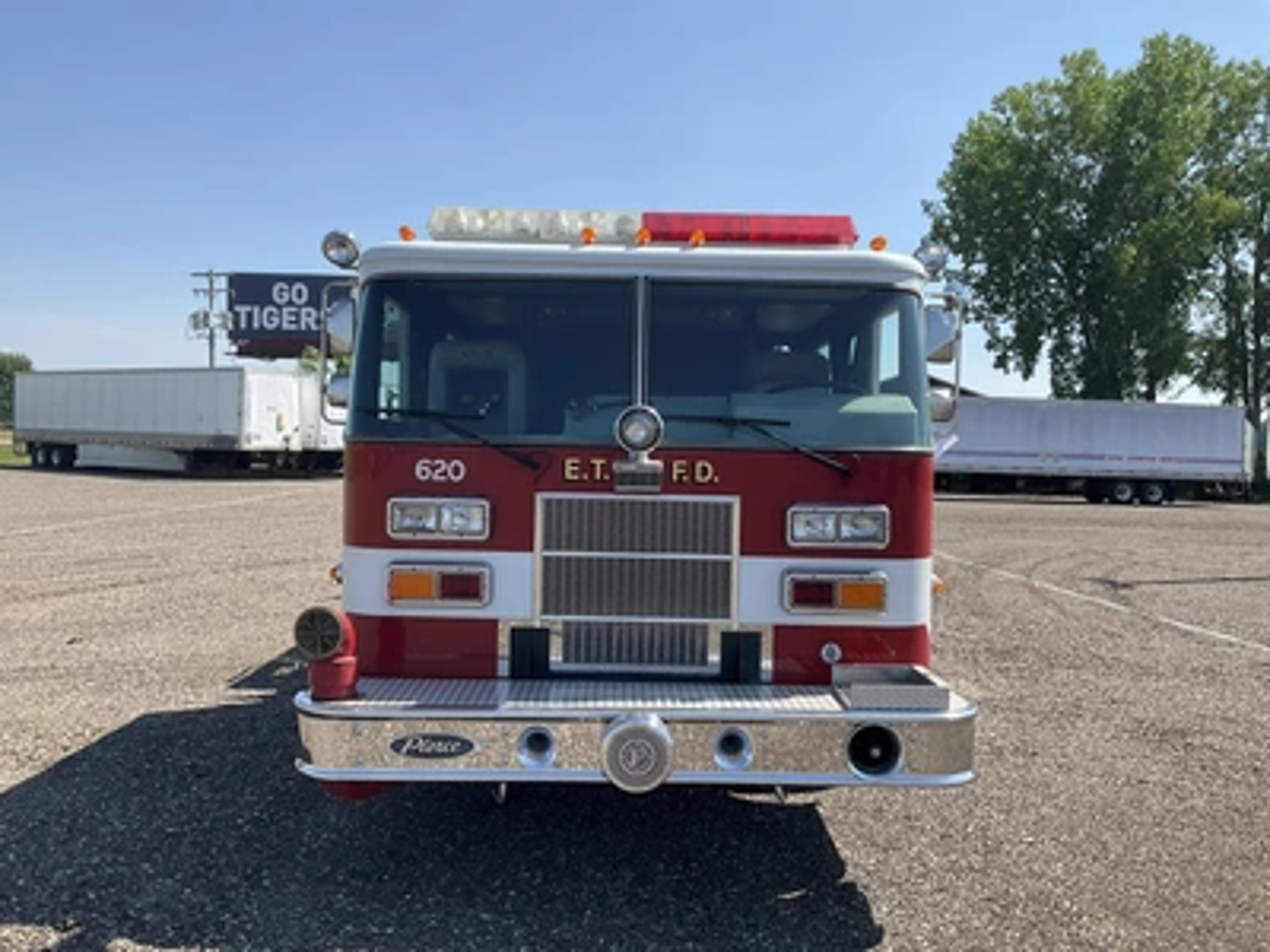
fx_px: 1064
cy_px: 476
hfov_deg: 61.7
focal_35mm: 29
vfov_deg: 48.2
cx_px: 635
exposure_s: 1/1377
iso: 25
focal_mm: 3
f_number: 1.8
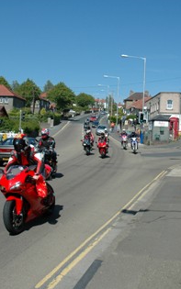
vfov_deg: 47.2
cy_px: 143
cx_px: 88
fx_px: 331
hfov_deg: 30.6
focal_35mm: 42
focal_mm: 18
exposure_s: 1/1250
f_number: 5
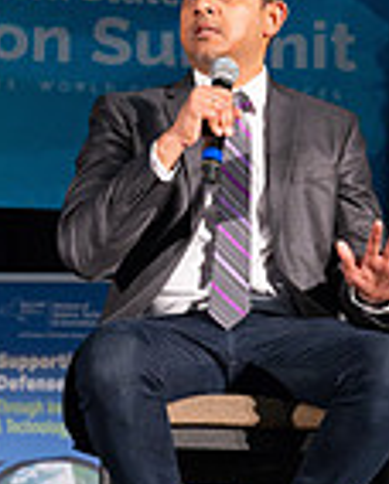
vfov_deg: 7.6
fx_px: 3633
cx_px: 191
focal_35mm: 253
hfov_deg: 6.1
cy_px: 290
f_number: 4.5
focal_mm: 85
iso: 1250
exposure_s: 1/200
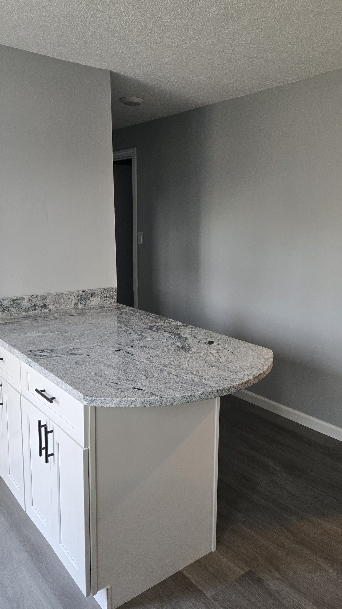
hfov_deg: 41.5
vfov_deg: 67.9
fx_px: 451
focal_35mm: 28
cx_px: 168
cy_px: 306
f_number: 1.8
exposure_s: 1/120
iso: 250
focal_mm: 5.4
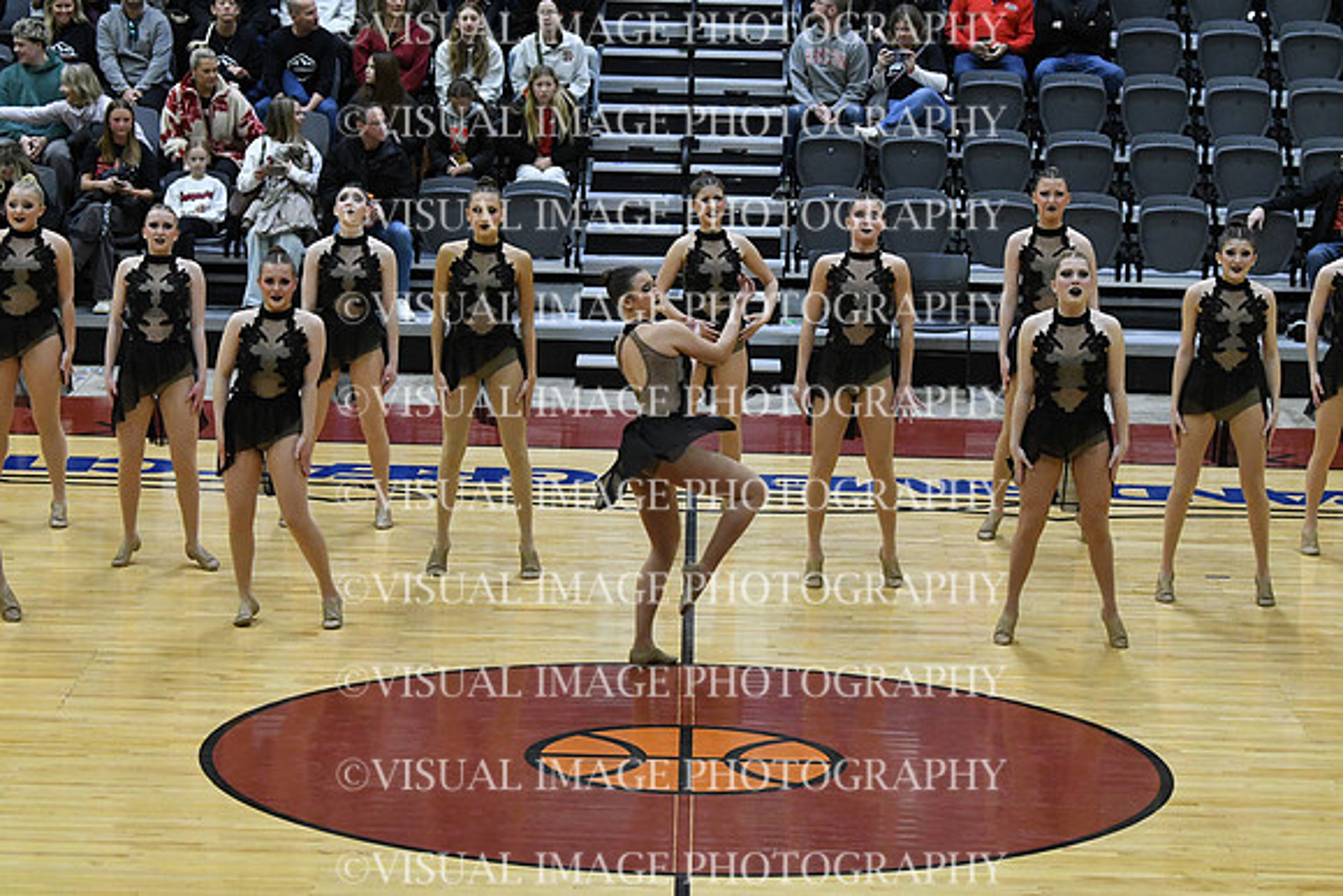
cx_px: 672
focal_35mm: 123
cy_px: 448
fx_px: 4589
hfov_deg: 16.6
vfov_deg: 11.2
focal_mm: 82
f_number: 4
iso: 5000
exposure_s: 1/500
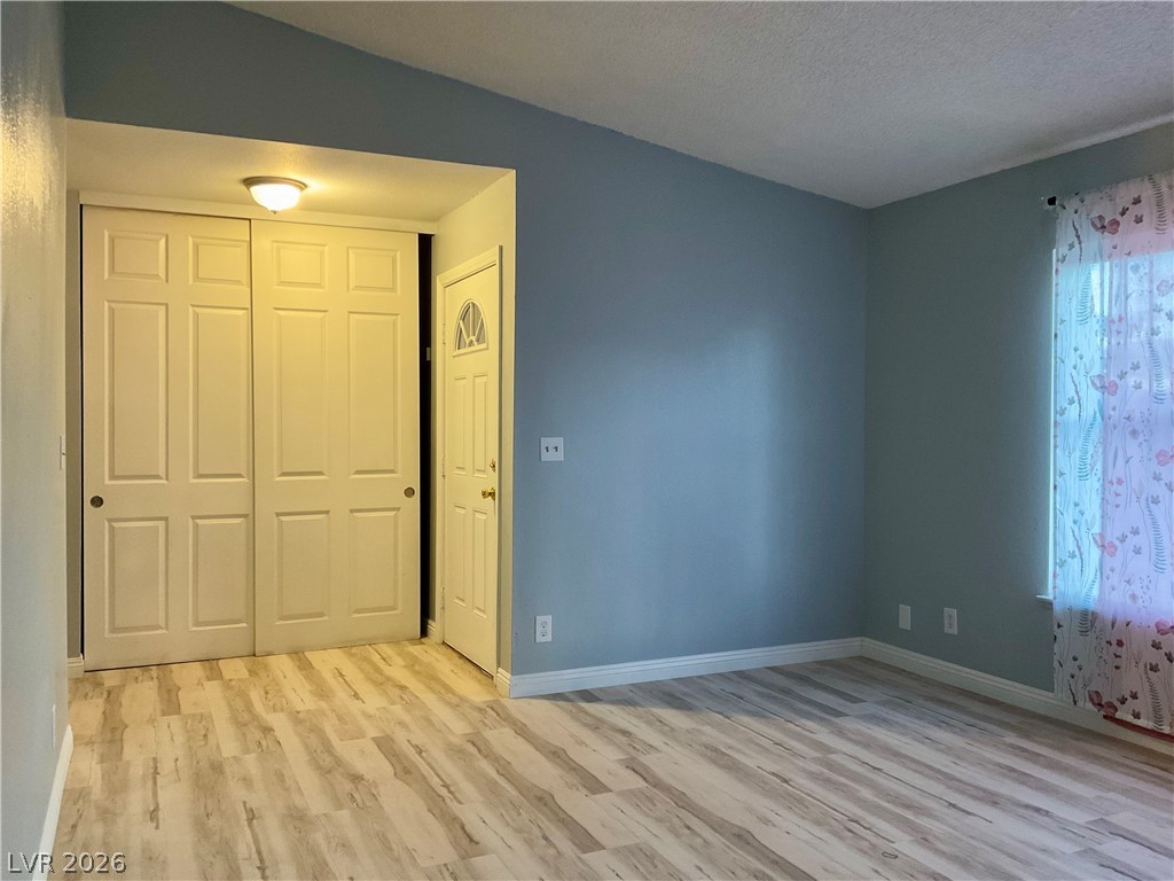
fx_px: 984
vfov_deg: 48.2
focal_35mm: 29
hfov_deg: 61.7
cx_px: 587
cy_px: 440
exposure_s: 1/40
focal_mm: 3
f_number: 1.8
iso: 200
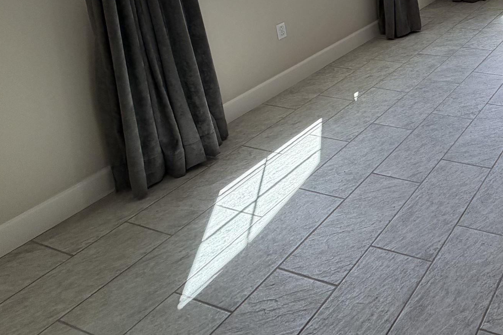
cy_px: -48
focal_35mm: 34
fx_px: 475
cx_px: 548
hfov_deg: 43.7
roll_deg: +2.1
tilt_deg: -12.4
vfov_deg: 33.1
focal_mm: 2.22
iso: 50
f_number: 2.2
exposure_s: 1/145
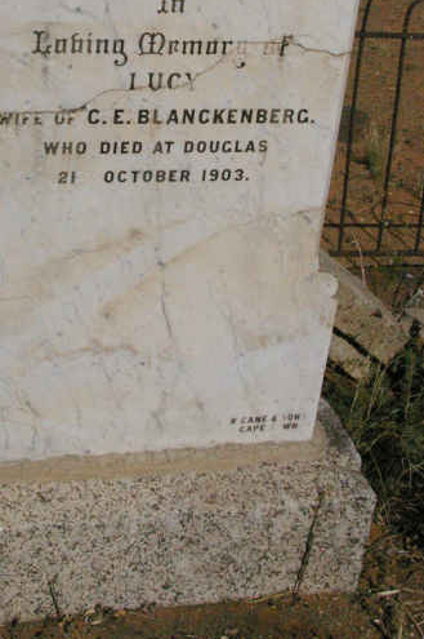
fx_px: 1150
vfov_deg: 30.1
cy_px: 101
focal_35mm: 65
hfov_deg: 20.8
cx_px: 131
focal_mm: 23
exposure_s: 1/4000
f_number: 19
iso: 3200
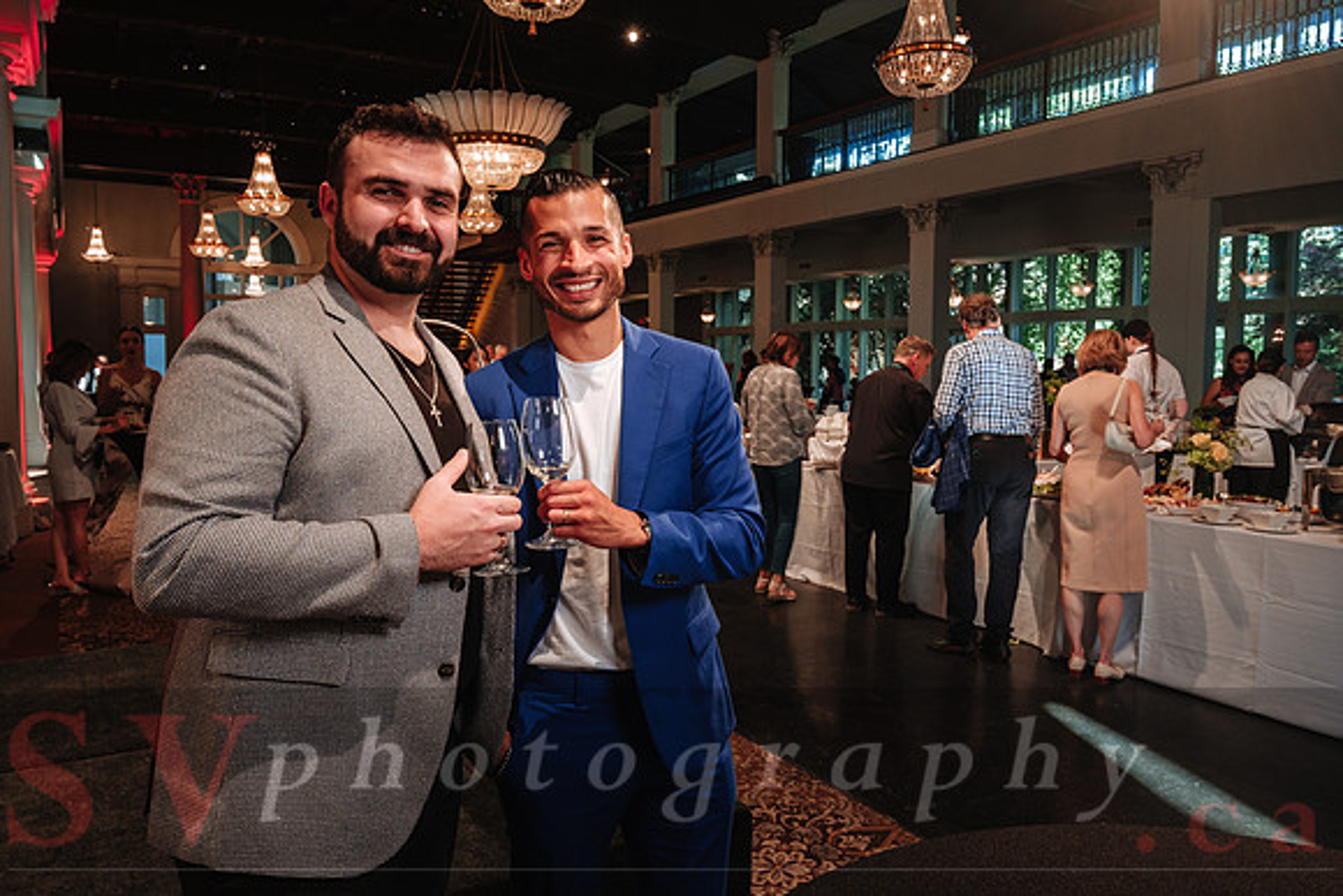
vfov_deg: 48.9
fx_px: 986
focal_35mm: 26
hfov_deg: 68.5
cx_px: 672
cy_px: 448
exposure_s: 1/13
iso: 800
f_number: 8
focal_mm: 17.4
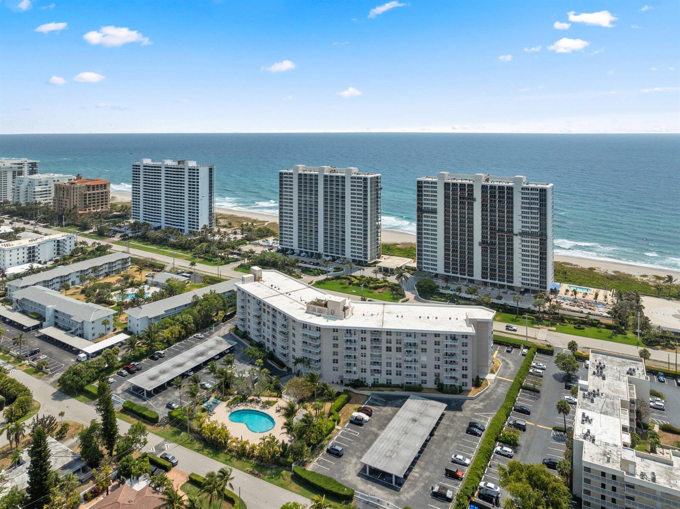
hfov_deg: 71.6
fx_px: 471
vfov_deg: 56.7
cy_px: 254
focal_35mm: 24
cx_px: 340
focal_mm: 12.29
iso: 100
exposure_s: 1/5000
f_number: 2.8
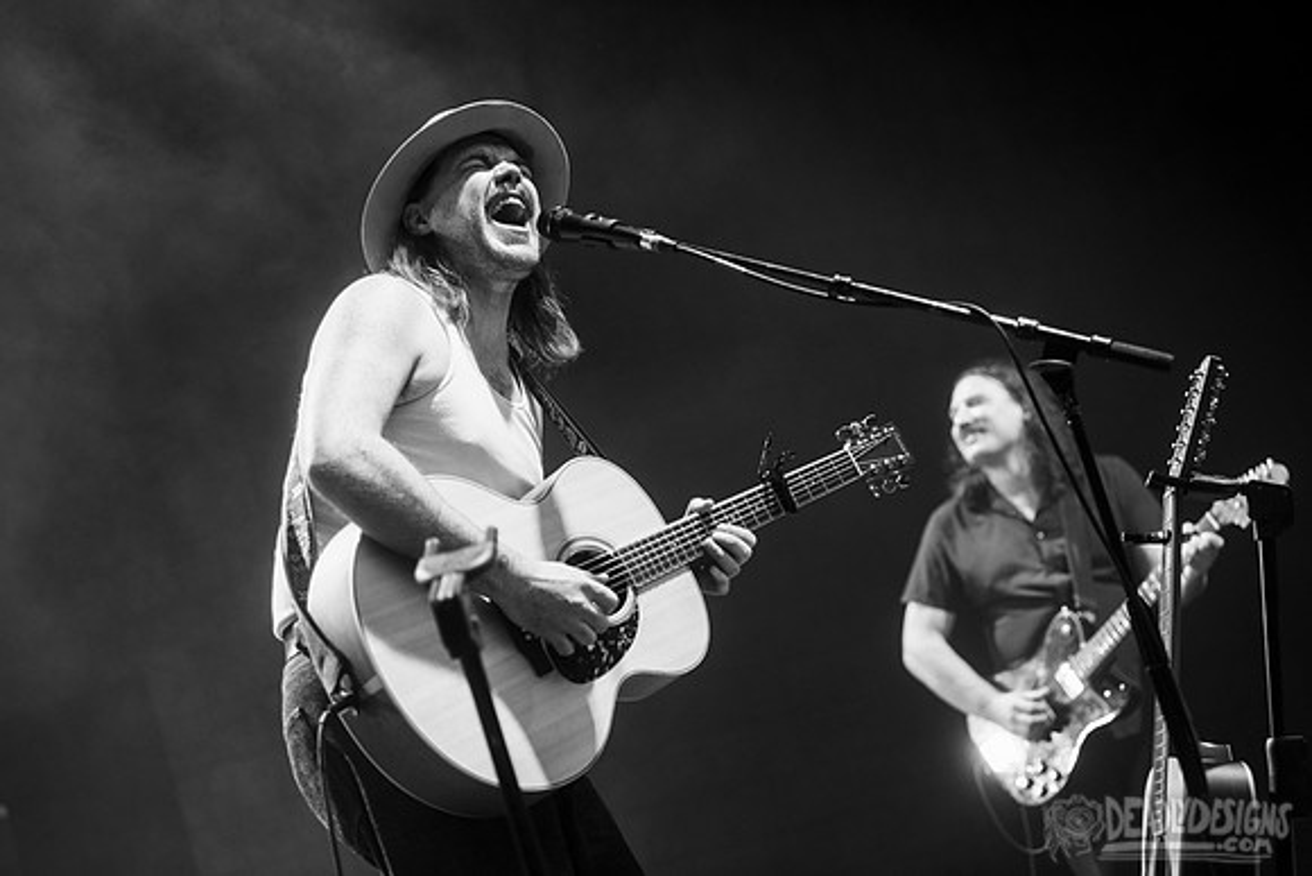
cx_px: 656
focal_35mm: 86
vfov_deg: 15.9
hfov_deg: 23.6
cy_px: 438
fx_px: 3135
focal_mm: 86
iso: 1000
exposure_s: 1/200
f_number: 3.2
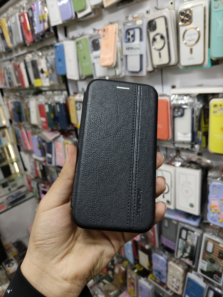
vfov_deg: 67.3
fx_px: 223
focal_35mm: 26
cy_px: 148
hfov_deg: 53.1
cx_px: 112
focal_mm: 4.7
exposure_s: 1/50
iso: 250
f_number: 1.8
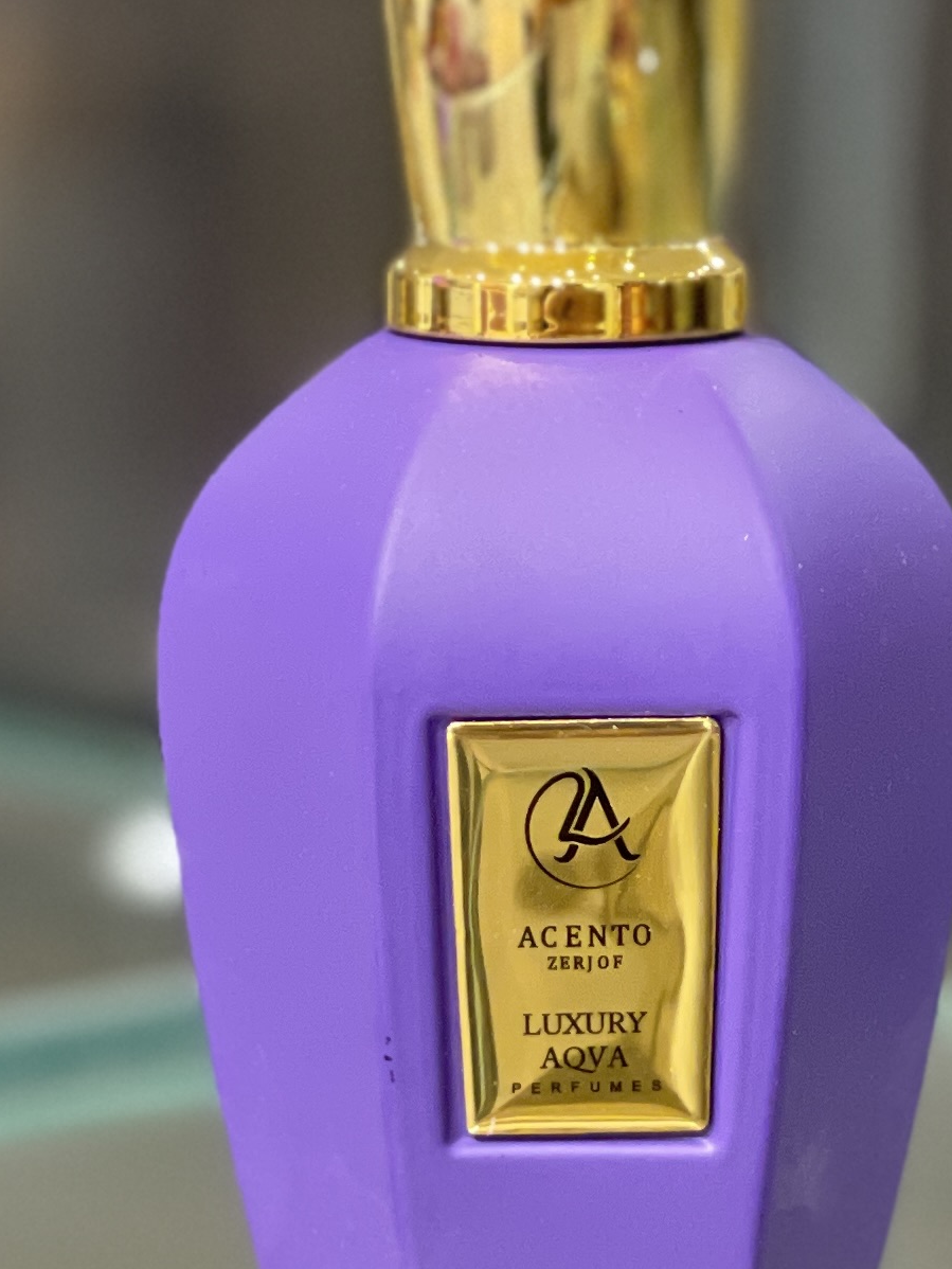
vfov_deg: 11.3
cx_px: 608
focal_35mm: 175
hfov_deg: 8.5
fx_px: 6415
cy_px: 711
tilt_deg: -9.0
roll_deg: +0.4
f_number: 2
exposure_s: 1/100
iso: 250
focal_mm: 6
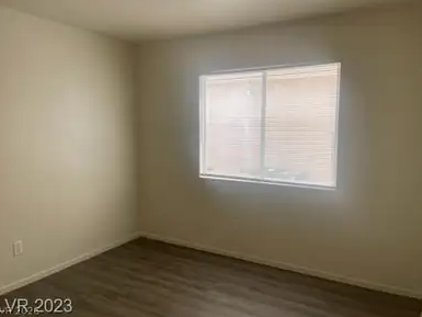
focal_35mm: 27
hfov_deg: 65.3
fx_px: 329
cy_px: 154
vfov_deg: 51.4
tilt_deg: -6.2
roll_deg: +0.1
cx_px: 212
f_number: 1.6
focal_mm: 5.1
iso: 32
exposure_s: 1/599
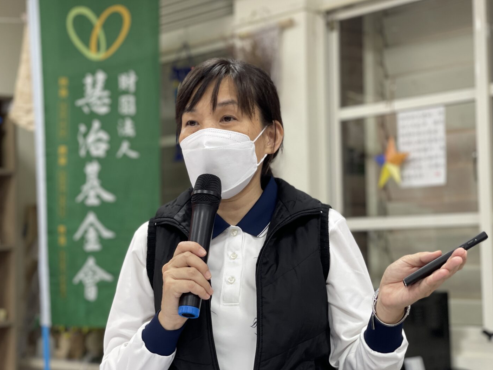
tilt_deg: +3.0
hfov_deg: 27.8
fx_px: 997
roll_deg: +1.3
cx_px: 228
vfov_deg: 21.0
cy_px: 196
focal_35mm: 70
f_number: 2.2
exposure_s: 1/60
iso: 125
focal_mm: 7.5
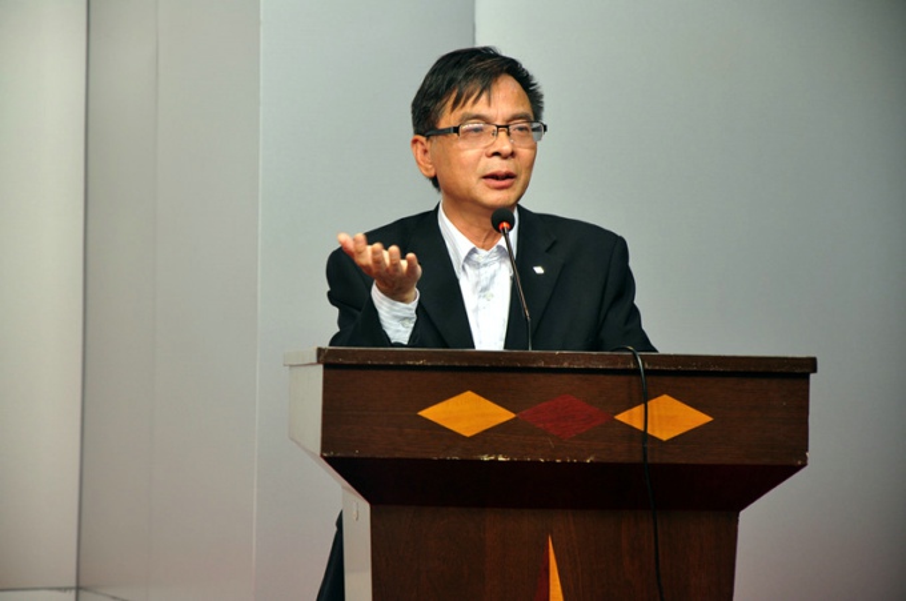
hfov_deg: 13.1
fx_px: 3957
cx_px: 453
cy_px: 300
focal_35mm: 158
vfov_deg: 8.7
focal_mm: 105
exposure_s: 1/13
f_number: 5.6
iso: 250
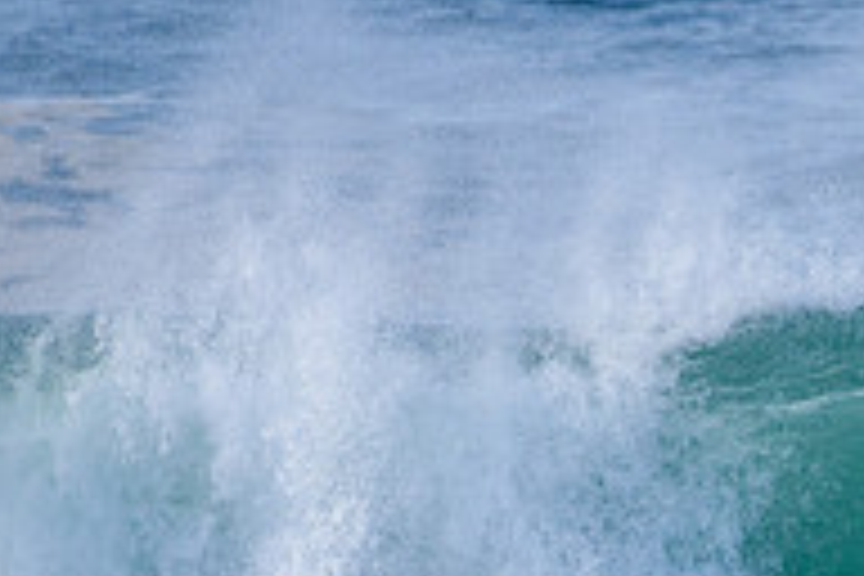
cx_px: 1246
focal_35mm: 2270
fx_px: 54476
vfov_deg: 0.6
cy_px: 866
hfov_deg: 0.9
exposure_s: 1/2000
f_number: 5.6
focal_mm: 500
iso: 500
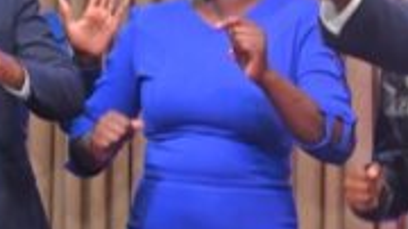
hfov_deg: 7.5
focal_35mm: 286
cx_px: -143
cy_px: 189
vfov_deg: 4.2
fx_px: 3092
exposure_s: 1/160
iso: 3200
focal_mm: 48
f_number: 5
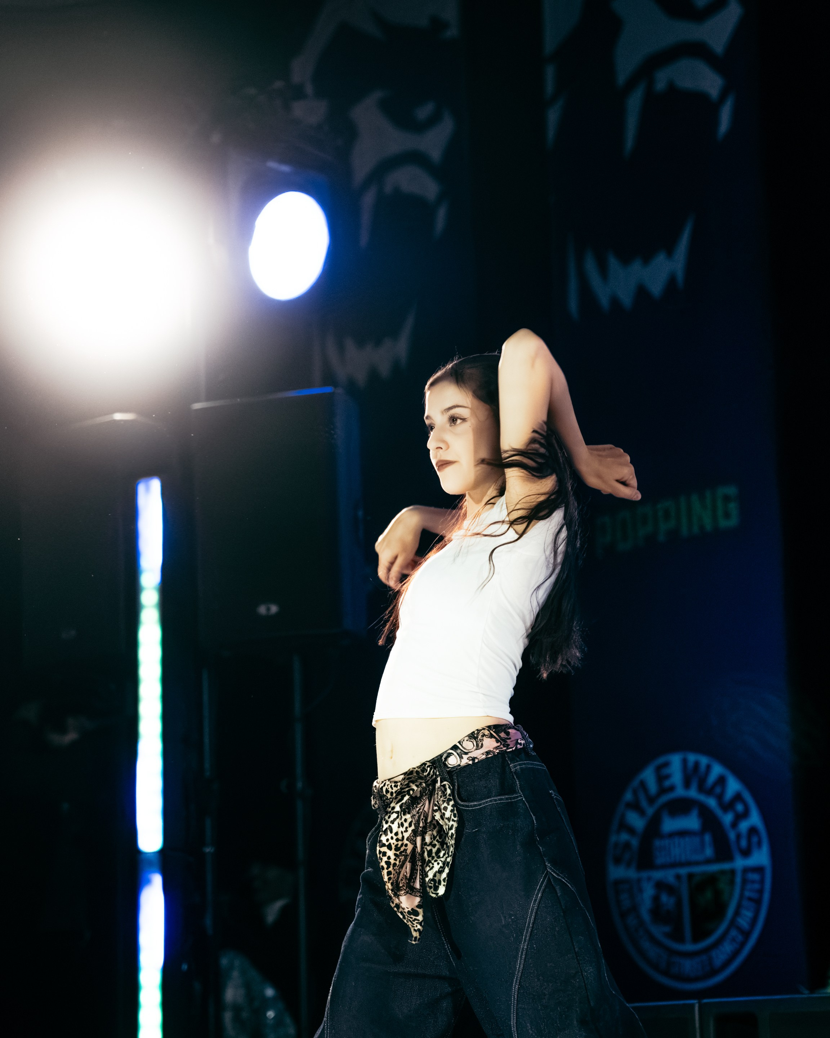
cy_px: 519
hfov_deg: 15.6
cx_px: 428
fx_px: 3026
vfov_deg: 19.5
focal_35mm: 99
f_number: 2.8
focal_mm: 70
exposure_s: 1/800
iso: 3200
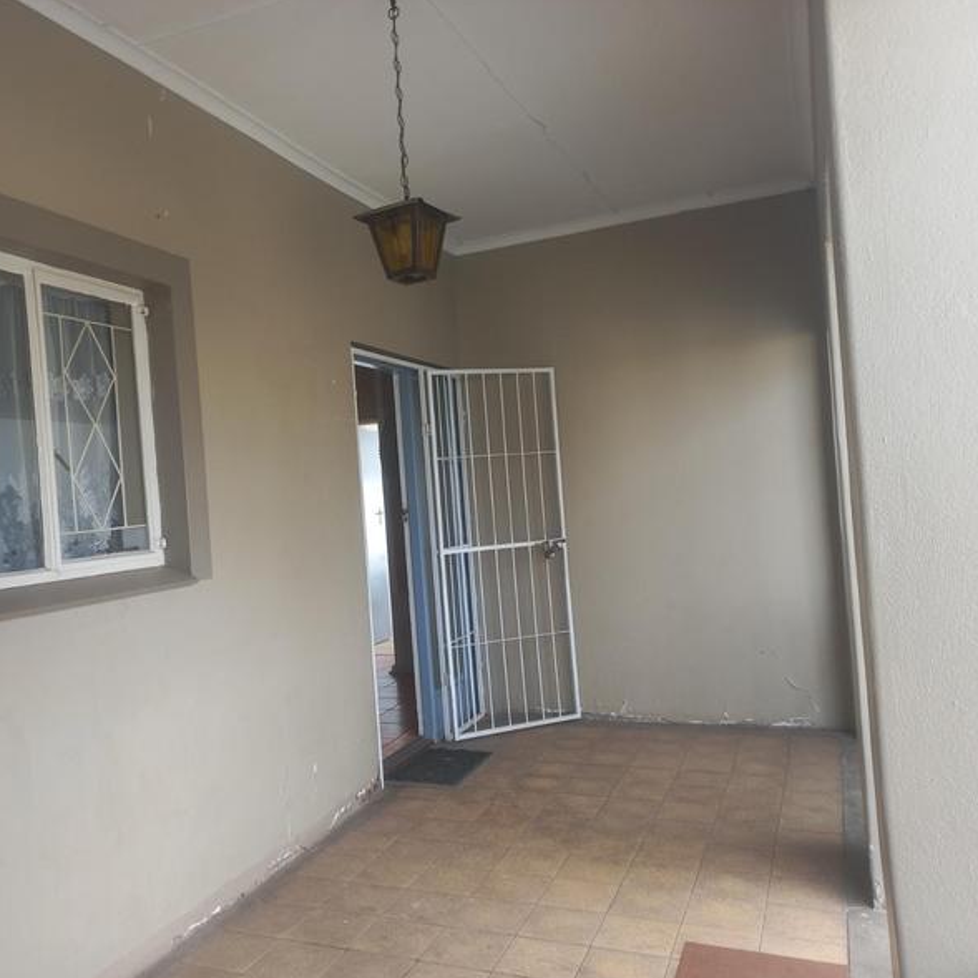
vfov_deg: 54.0
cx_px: 384
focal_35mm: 30
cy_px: 493
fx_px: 959
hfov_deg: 53.6
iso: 40
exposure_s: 1/50
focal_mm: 4.6
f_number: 1.8
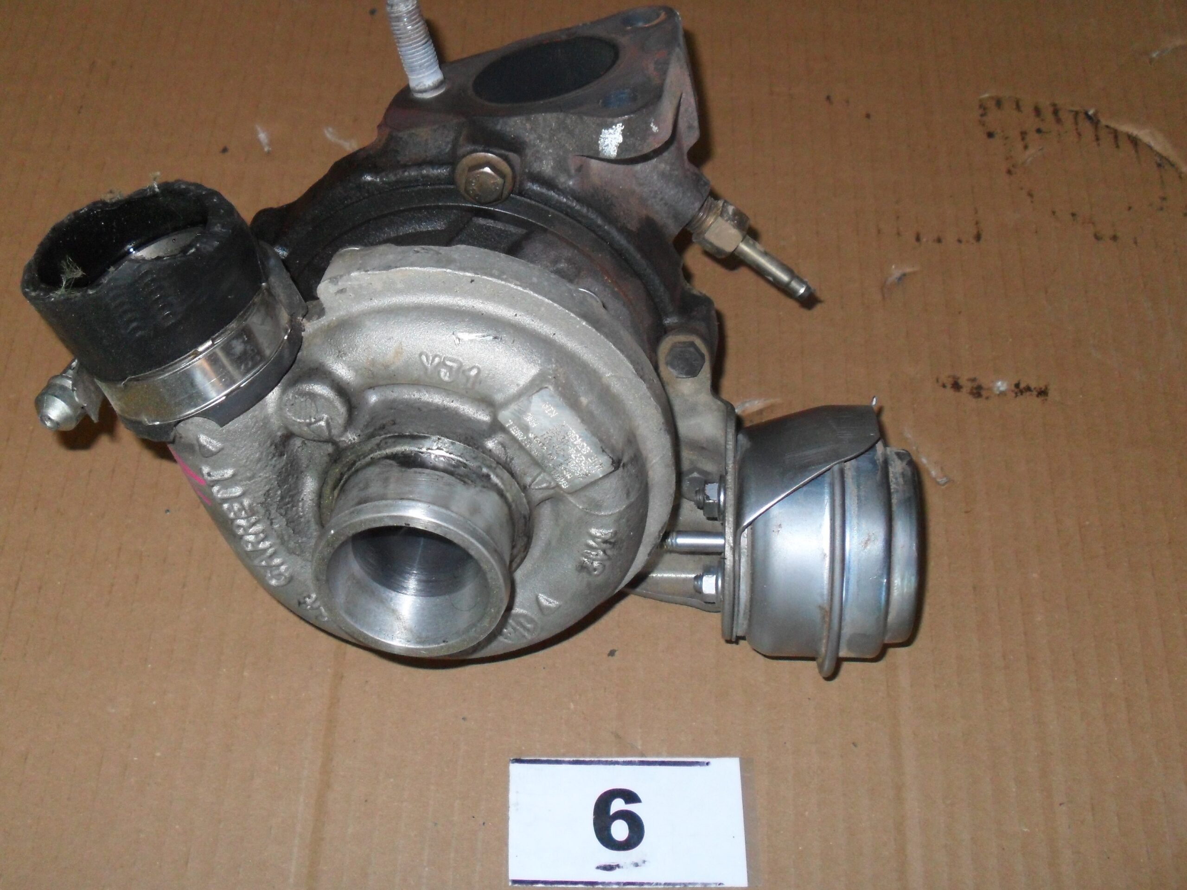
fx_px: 1200
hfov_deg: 52.6
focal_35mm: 35
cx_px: 594
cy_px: 445
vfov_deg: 40.7
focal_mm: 6.3
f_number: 3
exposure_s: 1/45
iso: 200
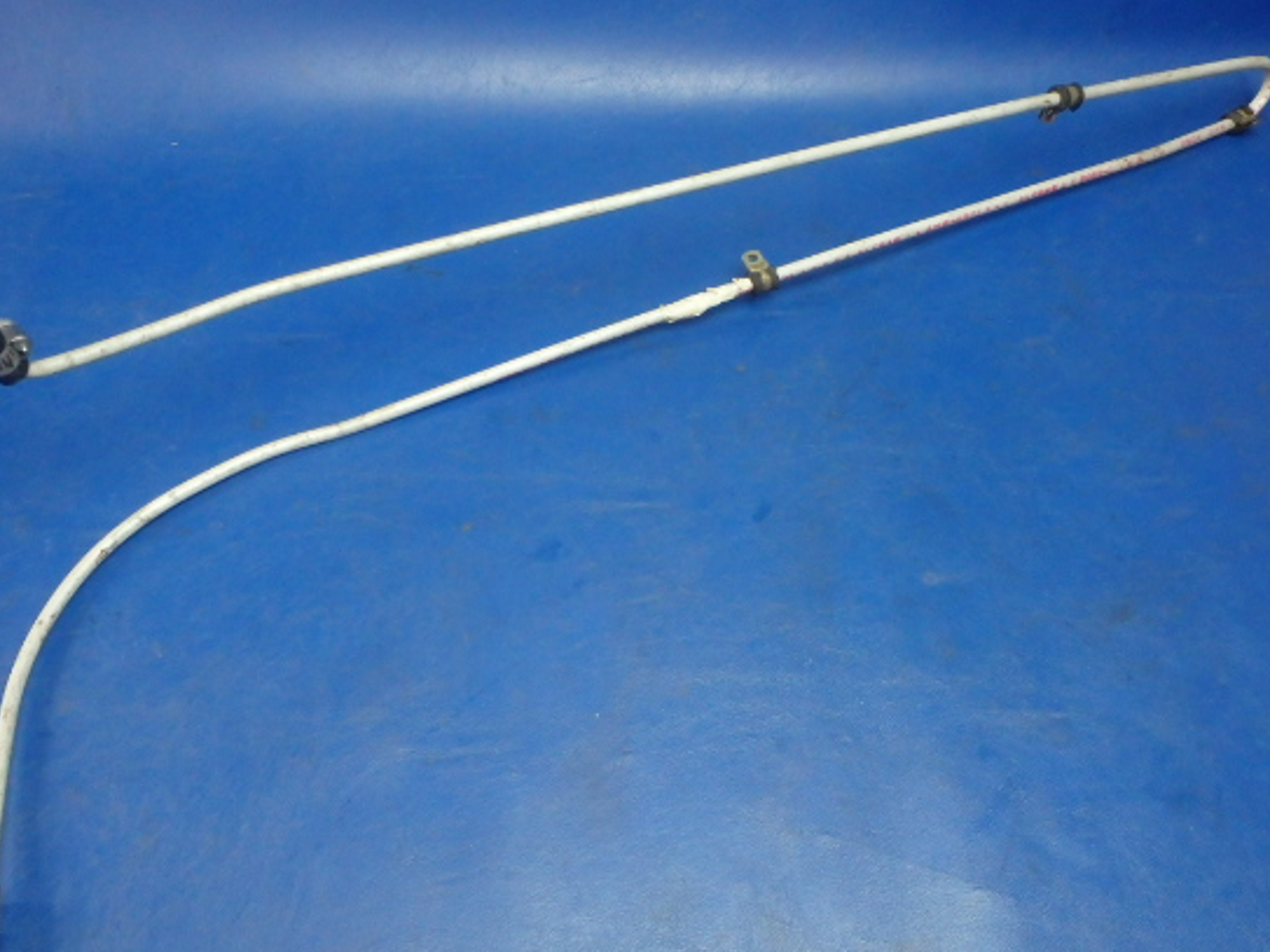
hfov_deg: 55.3
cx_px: 571
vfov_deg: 42.9
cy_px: 533
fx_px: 1210
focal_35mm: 33
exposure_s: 1/60
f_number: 3.9
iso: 800
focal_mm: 5
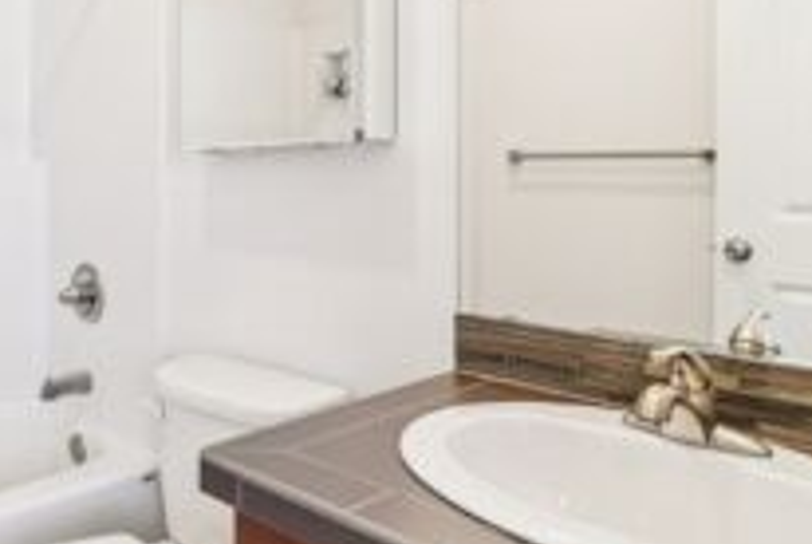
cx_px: 213
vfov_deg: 42.0
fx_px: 700
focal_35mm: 31
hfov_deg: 57.5
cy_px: 187
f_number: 8
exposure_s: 1/50
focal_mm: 16
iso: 1600
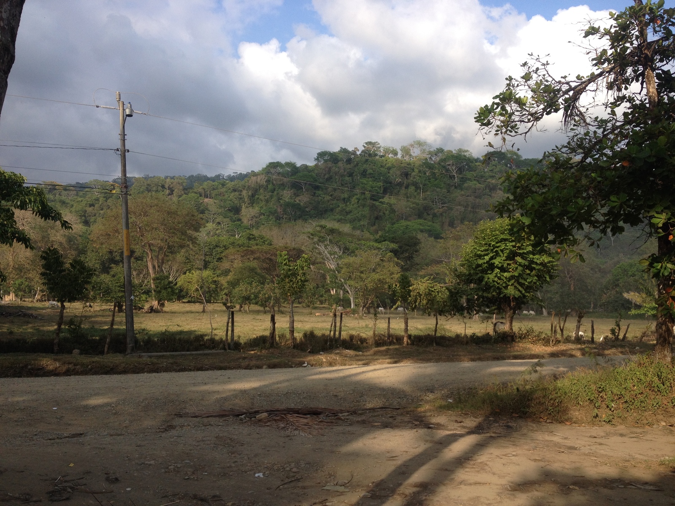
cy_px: 253
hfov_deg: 52.6
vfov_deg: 40.7
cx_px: 338
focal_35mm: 35
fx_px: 682
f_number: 2.4
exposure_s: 1/1126
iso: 50
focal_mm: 4.28
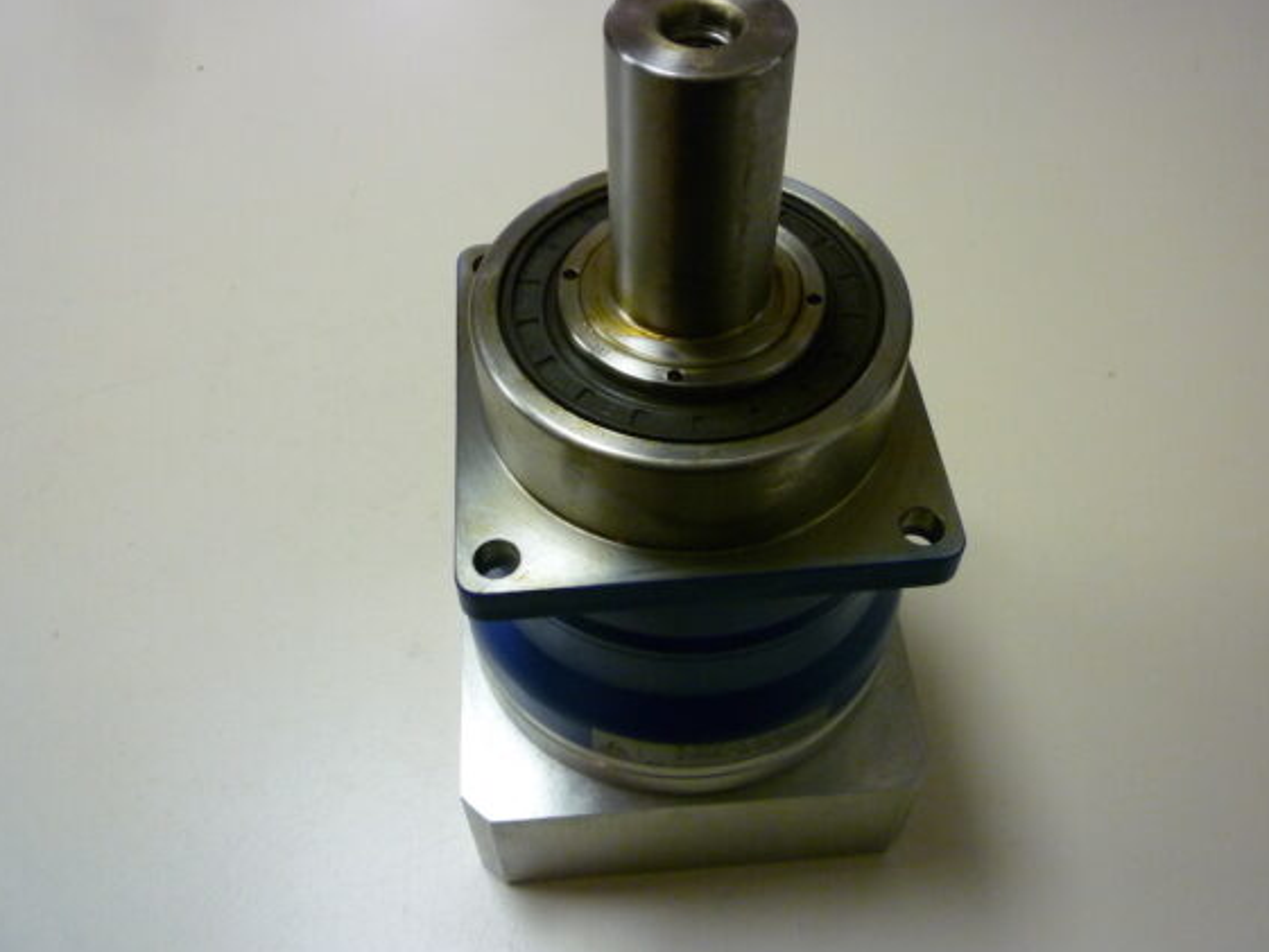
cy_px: 455
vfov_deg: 45.4
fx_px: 1137
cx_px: 665
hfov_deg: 58.3
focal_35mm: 31
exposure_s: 1/30
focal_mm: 5.2
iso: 400
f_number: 3.3
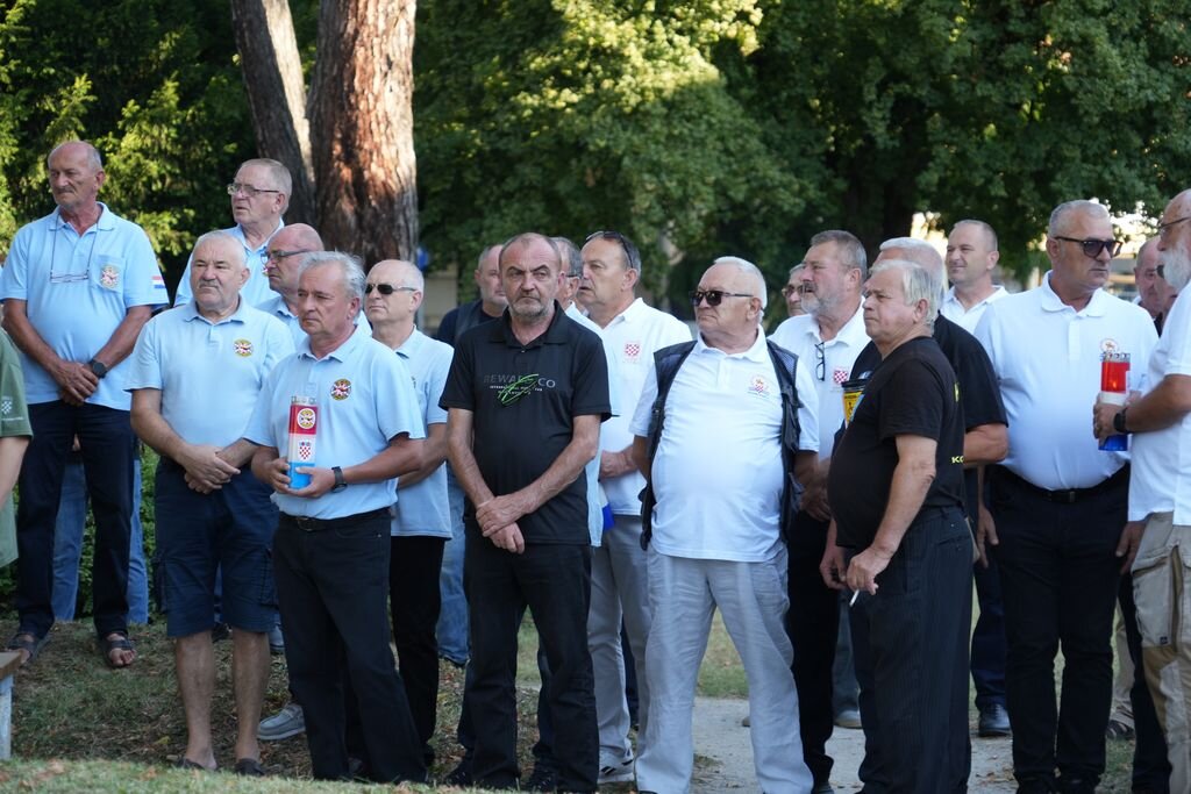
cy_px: 397
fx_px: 4235
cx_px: 596
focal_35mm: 128
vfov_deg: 10.7
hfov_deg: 16.0
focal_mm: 128
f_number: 6.3
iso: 320
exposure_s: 1/160
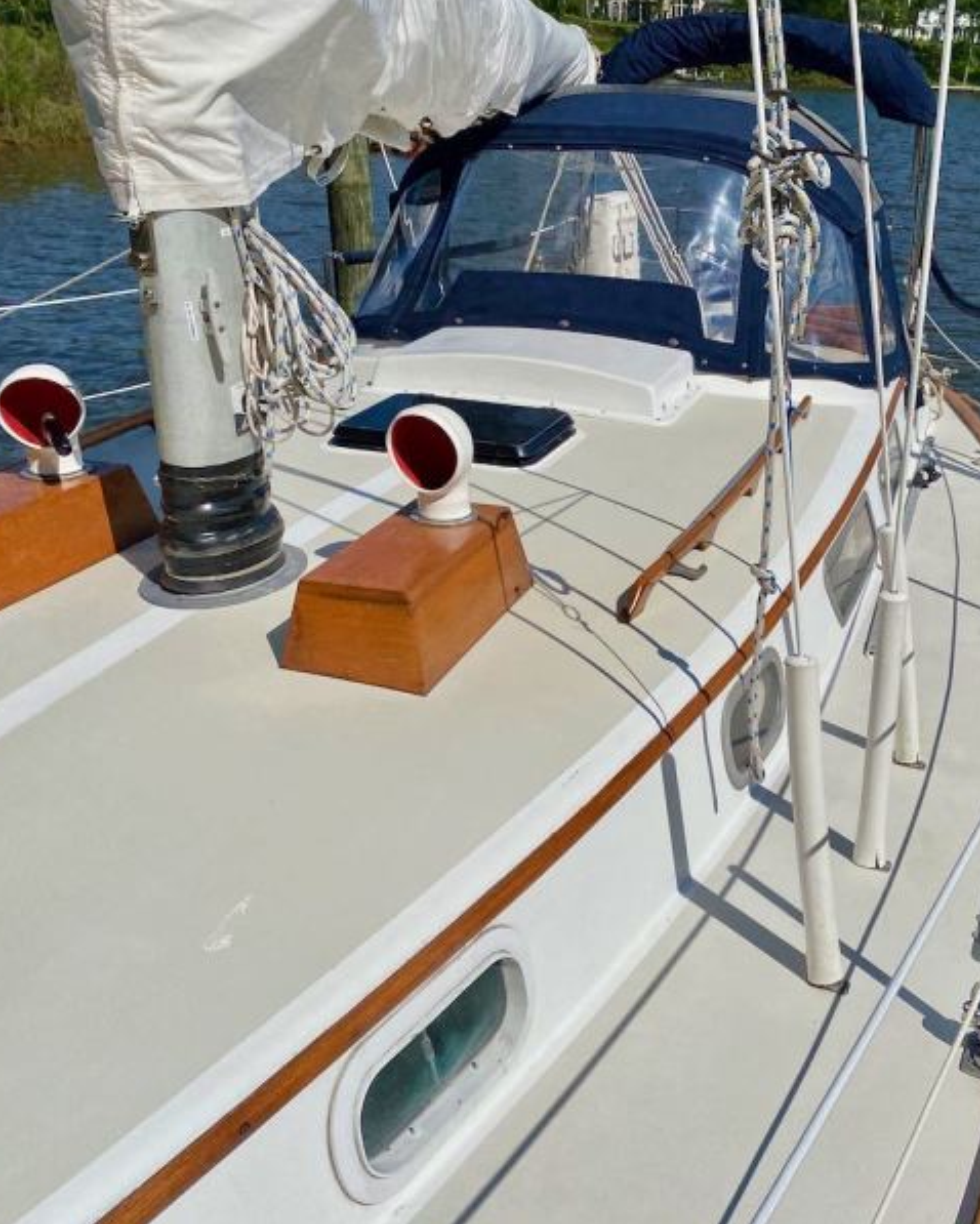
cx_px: 759
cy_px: 611
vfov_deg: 52.8
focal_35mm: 34
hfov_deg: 41.8
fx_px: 1232
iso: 32
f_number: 1.8
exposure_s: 1/8197
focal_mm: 4.25
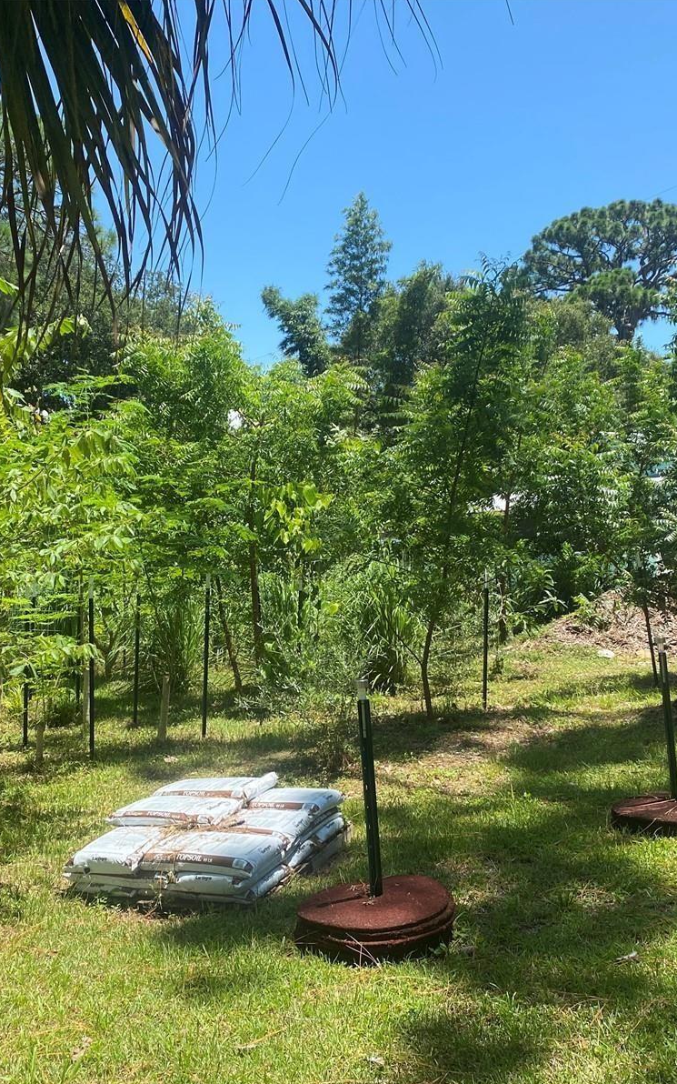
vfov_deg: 52.7
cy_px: 541
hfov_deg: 34.4
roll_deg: +2.3
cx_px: 301
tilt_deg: +1.6
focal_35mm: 37
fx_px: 1092
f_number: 1.8
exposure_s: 1/1170
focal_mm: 4.25
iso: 32
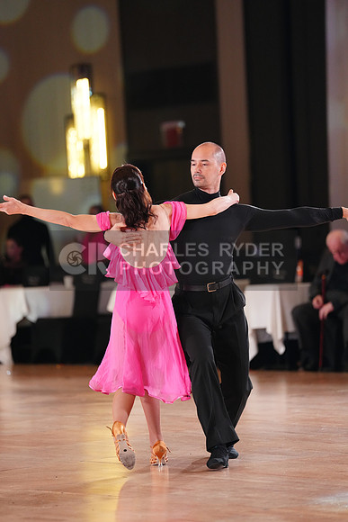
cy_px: 261
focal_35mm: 200
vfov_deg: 10.3
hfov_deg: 6.9
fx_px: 2898
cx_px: 174
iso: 3200
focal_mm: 200
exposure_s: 1/640
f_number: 2.8
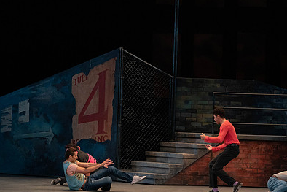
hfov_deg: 10.8
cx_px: 201
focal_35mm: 190
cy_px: 81
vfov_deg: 7.2
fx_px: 1515
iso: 3200
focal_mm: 129
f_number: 4.5
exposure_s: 1/400
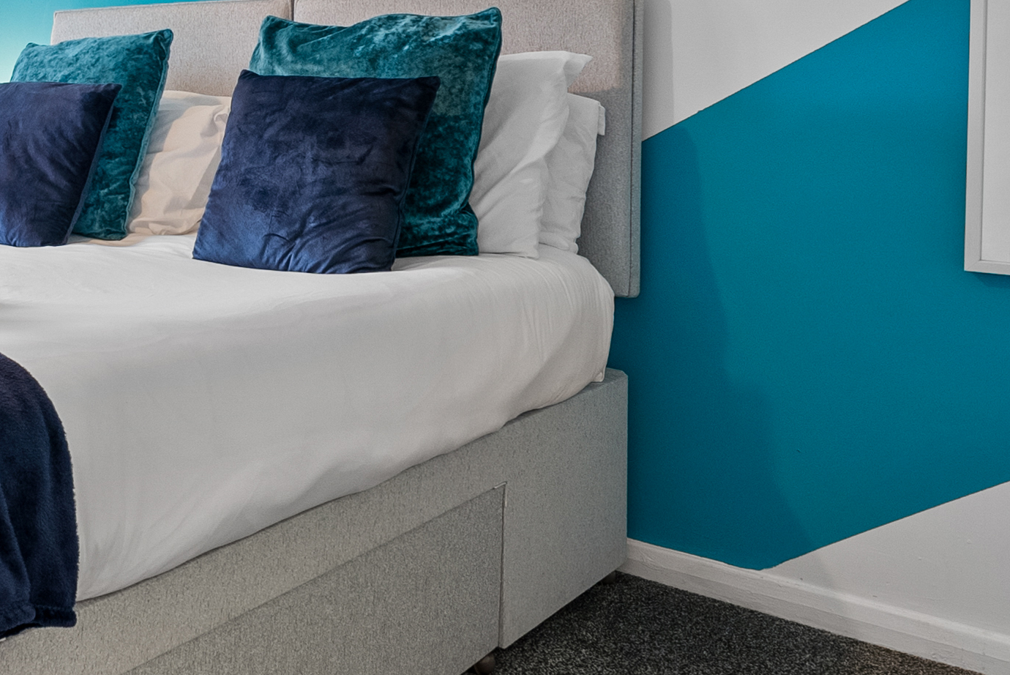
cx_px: 25
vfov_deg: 30.2
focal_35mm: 43
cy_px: 99
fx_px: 1207
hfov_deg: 40.4
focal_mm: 14
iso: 400
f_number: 8
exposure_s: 1/13
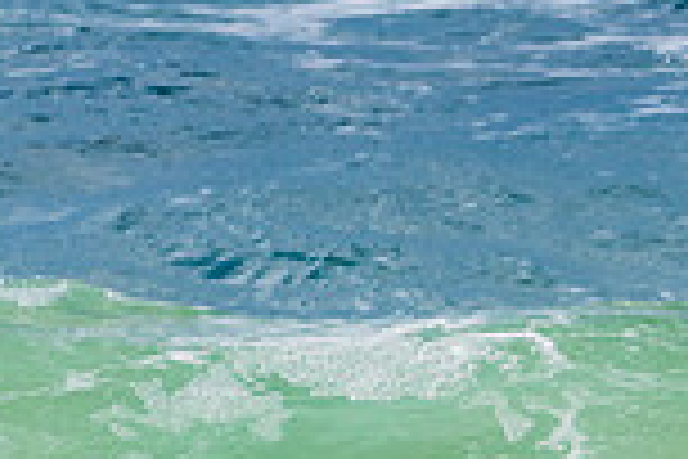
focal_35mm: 1890
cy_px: 844
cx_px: 958
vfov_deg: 0.7
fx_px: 36117
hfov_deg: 1.1
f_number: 5.6
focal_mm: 500
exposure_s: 1/2000
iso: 160
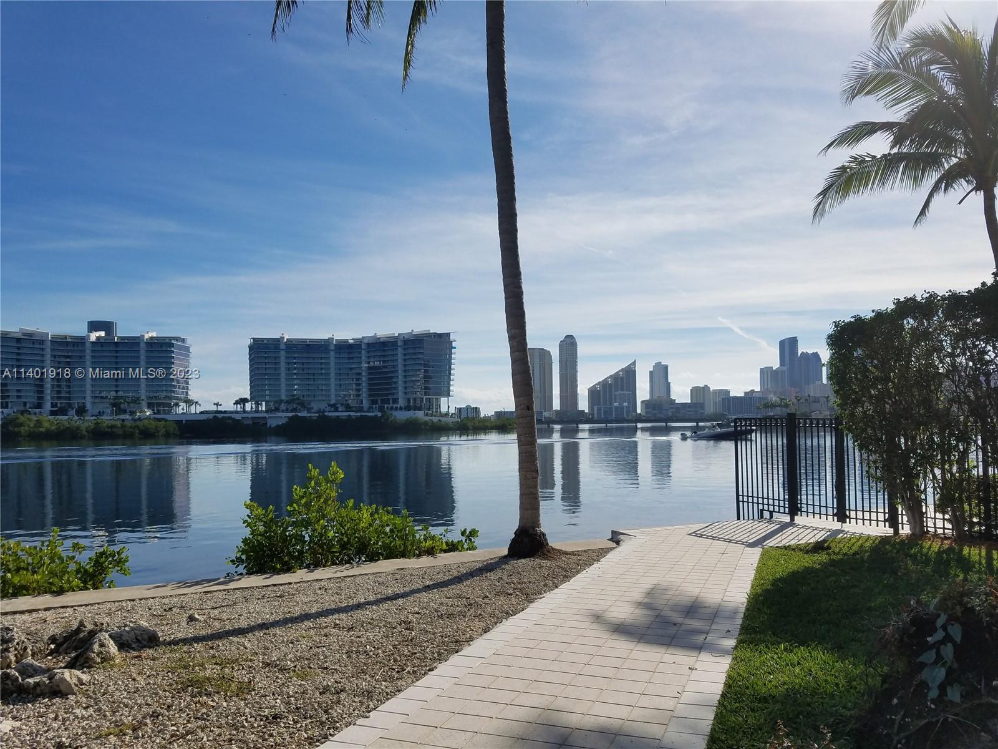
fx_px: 750
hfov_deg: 67.3
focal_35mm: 26
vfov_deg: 53.1
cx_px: 499
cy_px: 374
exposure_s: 1/5952
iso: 50
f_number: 1.7
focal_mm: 4.2
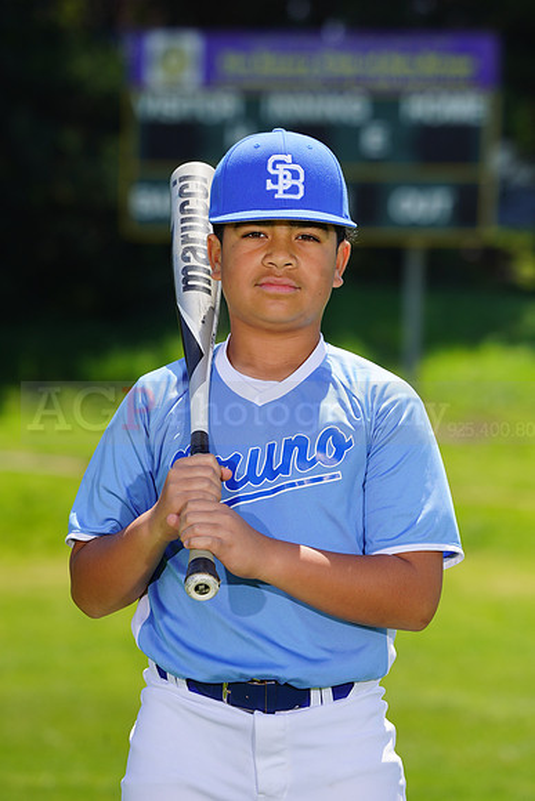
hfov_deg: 5.1
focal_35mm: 268
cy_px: 400
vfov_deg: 7.7
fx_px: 5970
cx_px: 268
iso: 100
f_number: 8
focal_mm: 268
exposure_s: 1/250
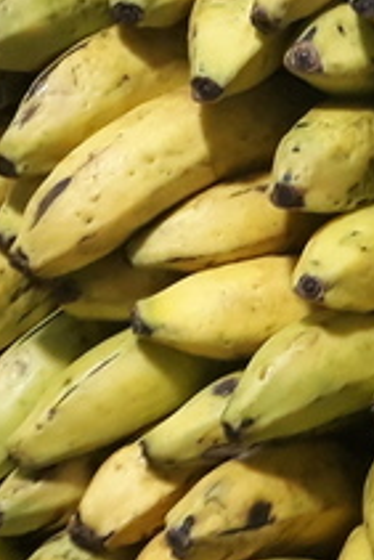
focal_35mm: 136
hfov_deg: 9.7
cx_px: 642
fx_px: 2116
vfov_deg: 14.7
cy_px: 605
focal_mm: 3.6
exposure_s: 1/30
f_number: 1.9
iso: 200
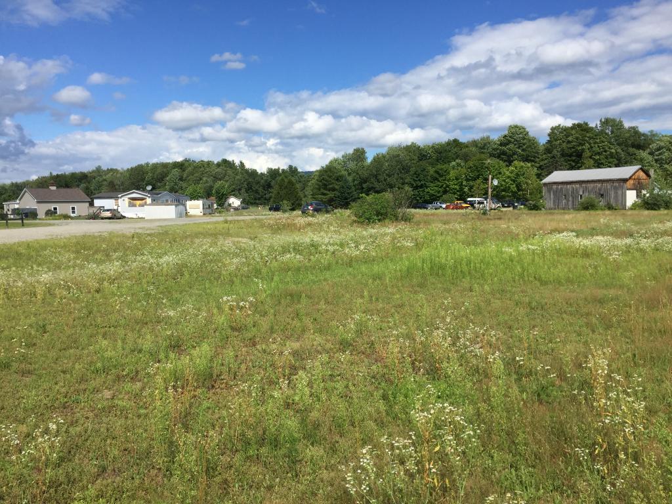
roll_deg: +0.8
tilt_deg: -6.0
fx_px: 563
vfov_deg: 48.2
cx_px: 336
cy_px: 252
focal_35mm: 29
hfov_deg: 61.7
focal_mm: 4.15
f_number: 2.2
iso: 32
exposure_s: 1/3049
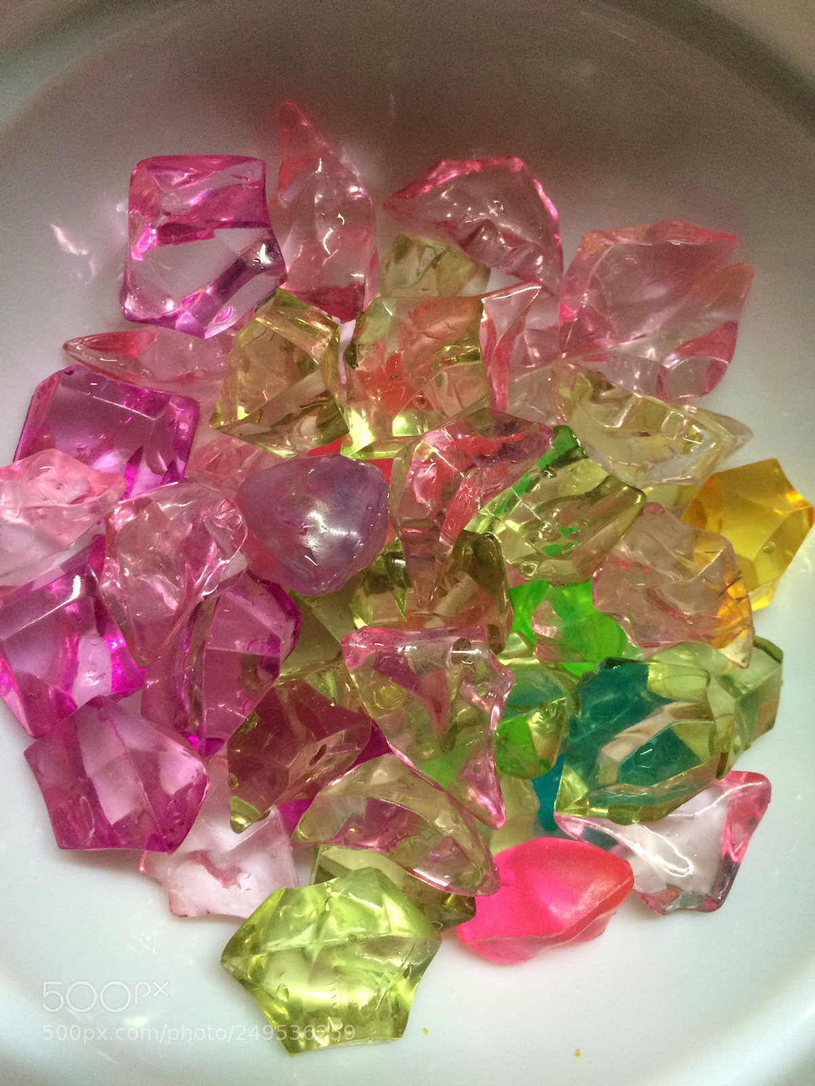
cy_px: 543
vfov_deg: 61.7
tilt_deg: -65.0
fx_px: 910
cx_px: 408
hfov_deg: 48.2
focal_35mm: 29
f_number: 2.2
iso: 160
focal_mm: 4.15
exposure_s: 1/30
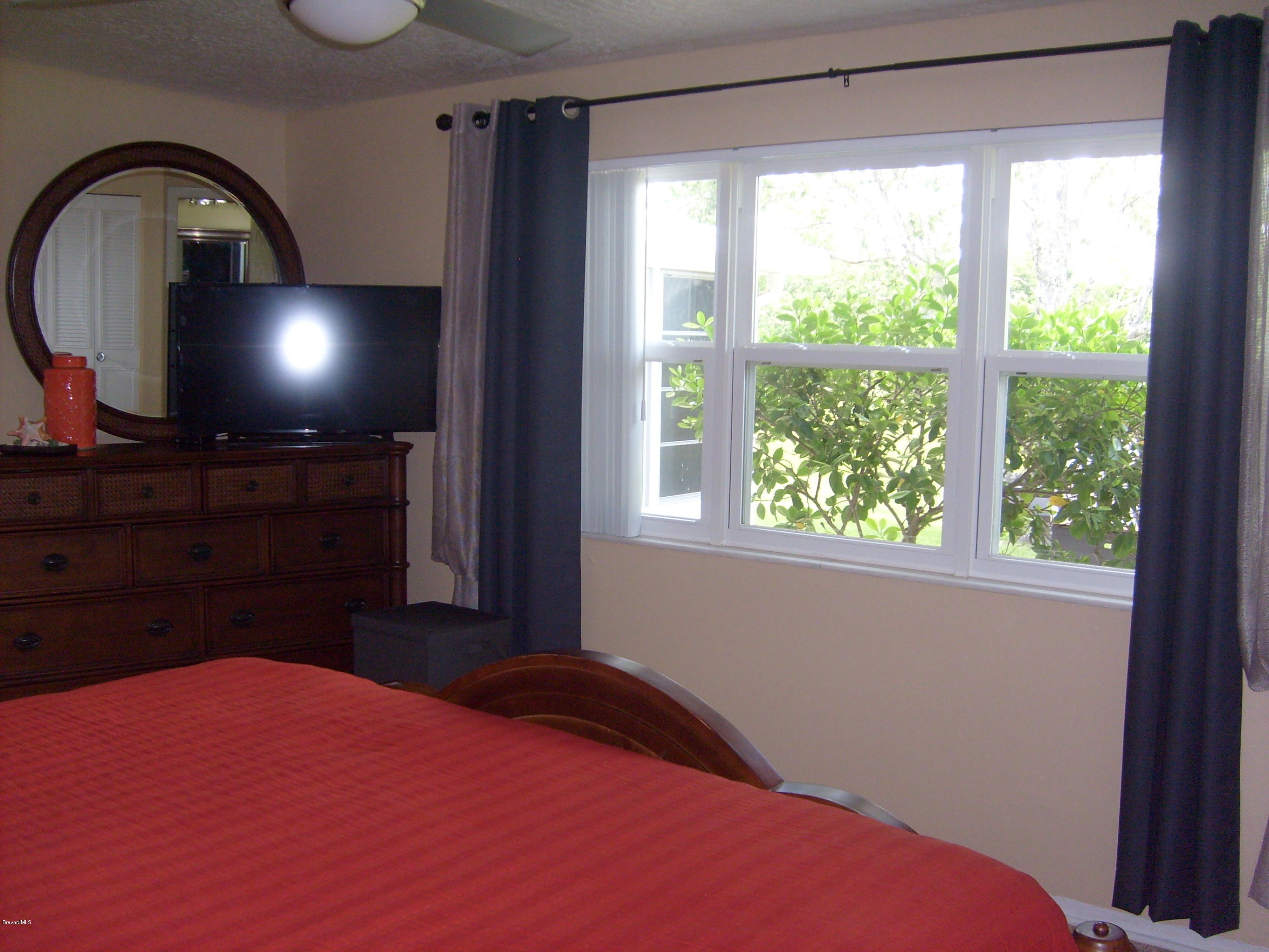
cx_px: 634
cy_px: 476
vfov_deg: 40.7
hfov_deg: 52.6
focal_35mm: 35
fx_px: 1283
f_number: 2.8
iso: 100
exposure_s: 1/45
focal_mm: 5.8
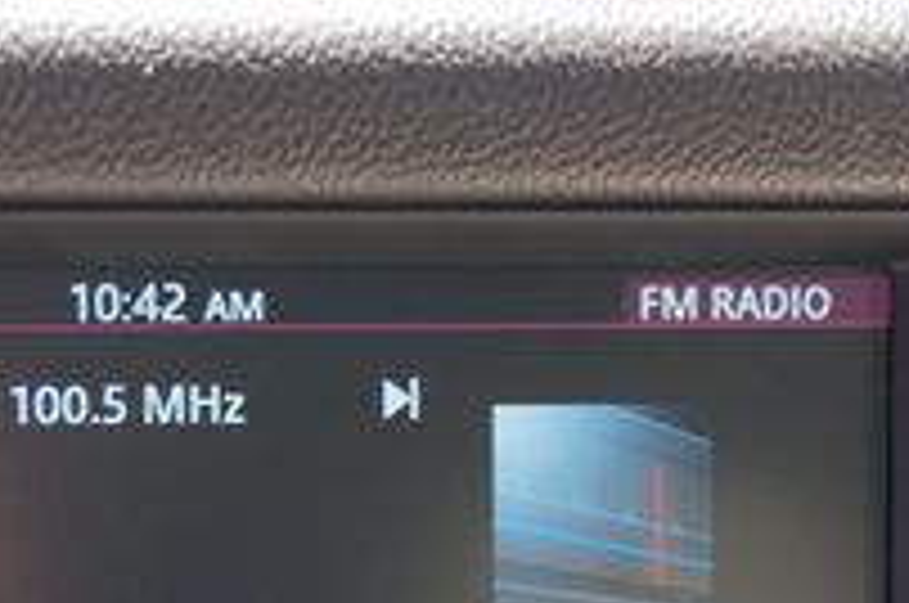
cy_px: 670
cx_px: 32
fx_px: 3242
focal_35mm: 129
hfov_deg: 15.7
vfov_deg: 10.5
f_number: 4.5
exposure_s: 1/60
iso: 160
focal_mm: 27
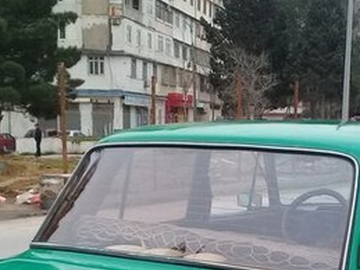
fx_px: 821
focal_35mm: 79
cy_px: 301
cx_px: 227
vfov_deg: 17.9
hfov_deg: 24.7
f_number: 2.2
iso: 50
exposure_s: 1/131
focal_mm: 3.3
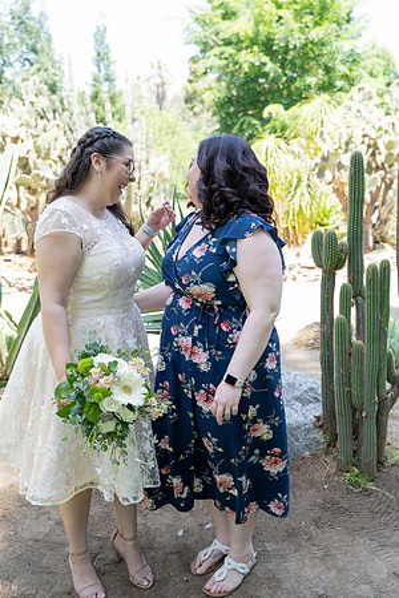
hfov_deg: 35.9
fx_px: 615
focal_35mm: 37
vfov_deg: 51.9
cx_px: 200
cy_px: 299
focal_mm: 37
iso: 250
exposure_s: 1/250
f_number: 3.5
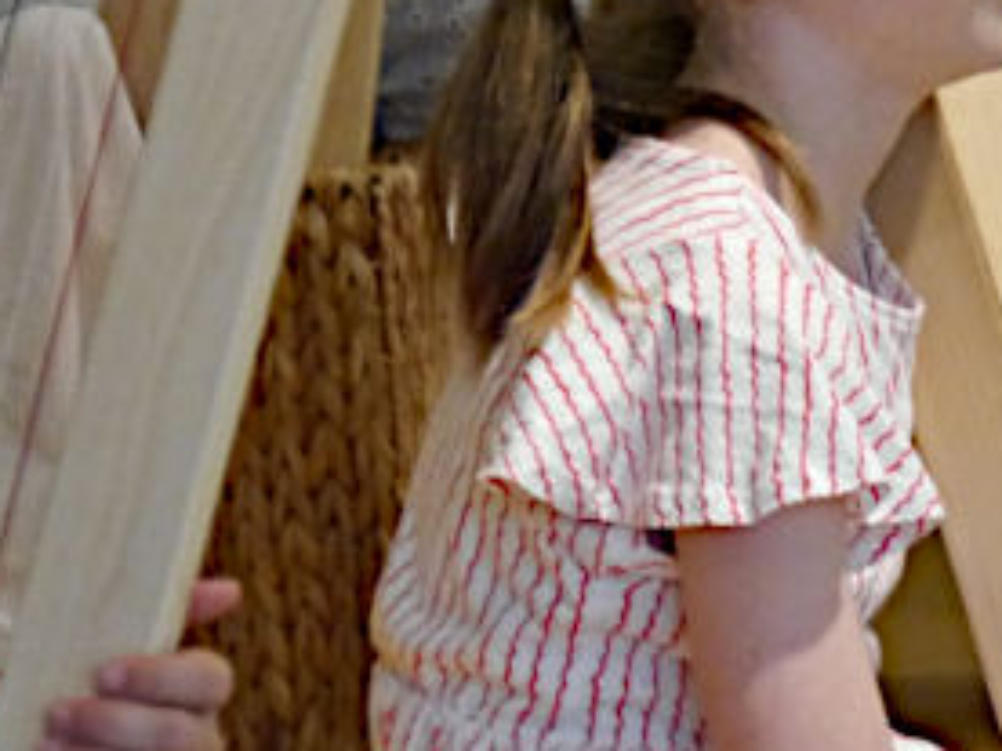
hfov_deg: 3.2
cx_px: 1251
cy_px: -44
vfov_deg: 2.4
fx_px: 18149
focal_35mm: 627
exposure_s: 1/100
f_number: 5.4
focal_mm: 81
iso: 1600
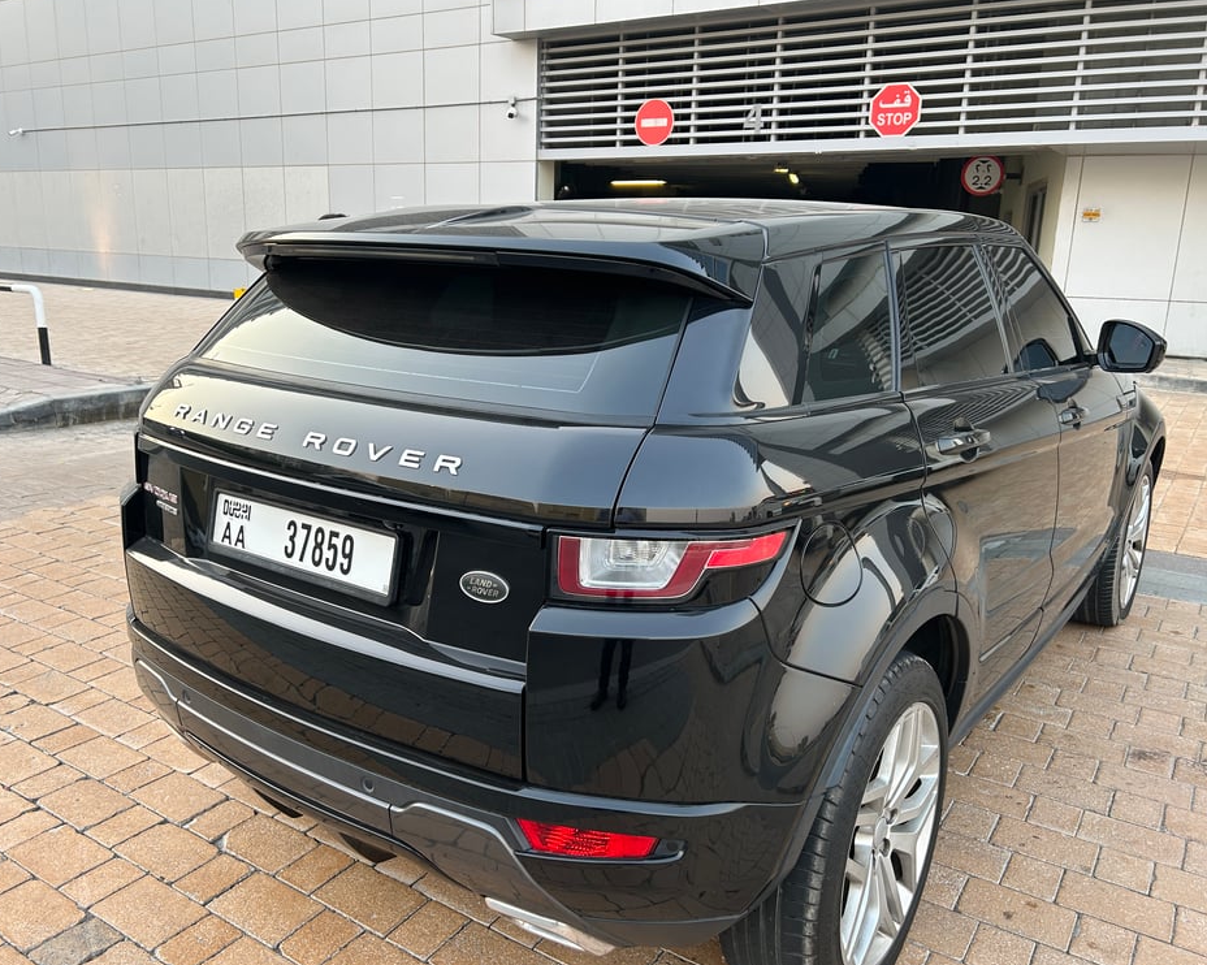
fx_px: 1000
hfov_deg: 62.2
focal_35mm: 28
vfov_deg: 51.5
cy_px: 485
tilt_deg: -13.5
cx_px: 584
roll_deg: -1.4
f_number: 1.5
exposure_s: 1/121
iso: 40
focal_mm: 5.7
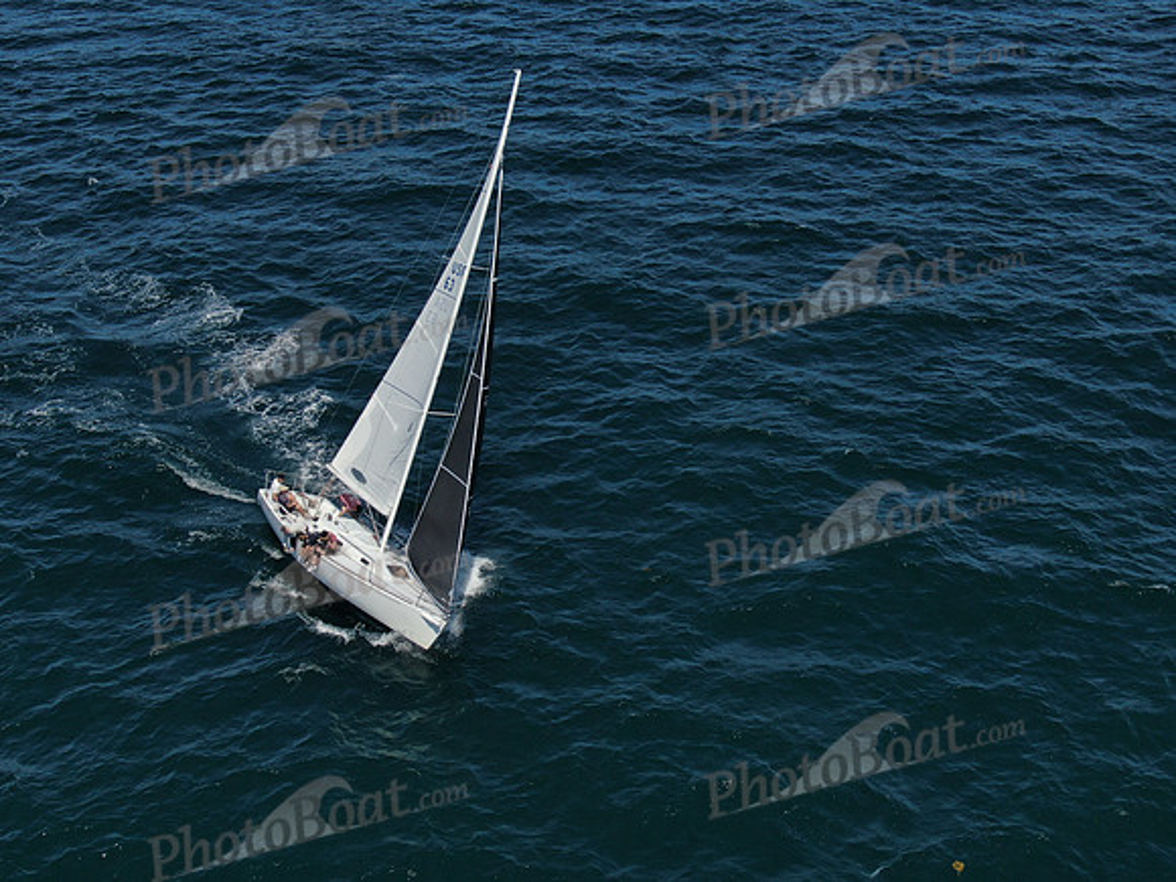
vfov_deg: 30.9
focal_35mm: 47
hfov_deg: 40.4
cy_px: 441
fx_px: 1597
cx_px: 588
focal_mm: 8.42
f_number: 3.8
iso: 100
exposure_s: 1/1250
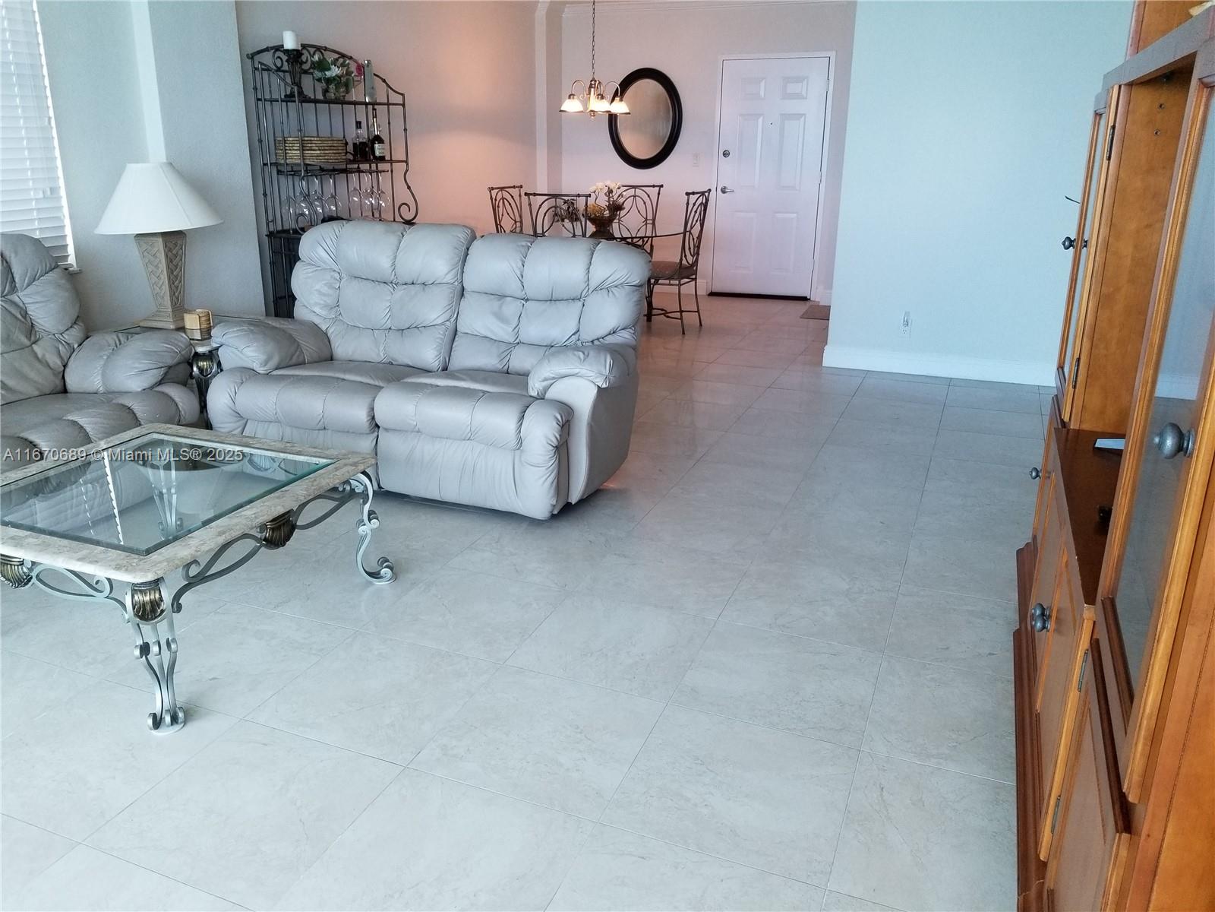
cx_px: 608
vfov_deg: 53.1
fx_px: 913
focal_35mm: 26
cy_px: 456
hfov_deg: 67.3
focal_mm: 4.25
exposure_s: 1/120
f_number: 1.7
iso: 100
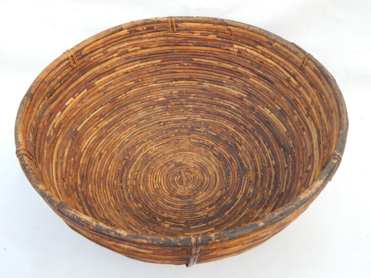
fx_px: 375
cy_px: 139
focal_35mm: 35
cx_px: 186
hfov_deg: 52.6
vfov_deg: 40.7
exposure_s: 1/200
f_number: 3.3
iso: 125
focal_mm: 6.1
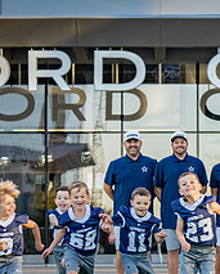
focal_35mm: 214
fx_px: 1738
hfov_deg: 7.2
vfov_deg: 9.0
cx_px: 196
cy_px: 249
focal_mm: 70
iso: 1000
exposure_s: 1/1250
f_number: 4
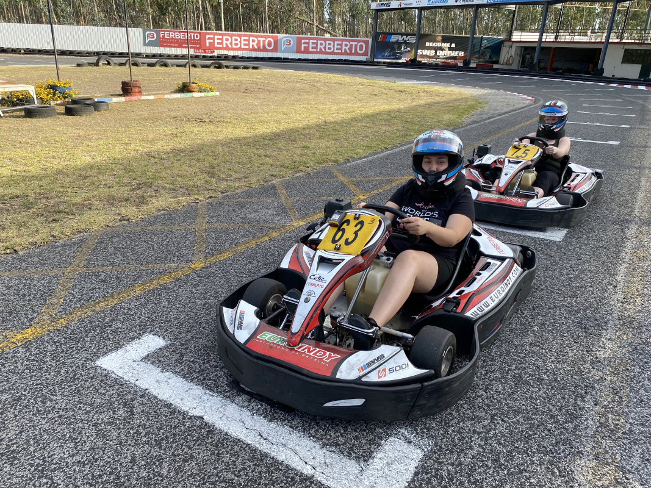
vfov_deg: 53.1
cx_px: 326
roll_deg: -1.6
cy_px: 244
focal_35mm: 26
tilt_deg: -26.3
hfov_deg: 67.3
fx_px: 489
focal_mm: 4.25
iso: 32
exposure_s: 1/733
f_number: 1.8
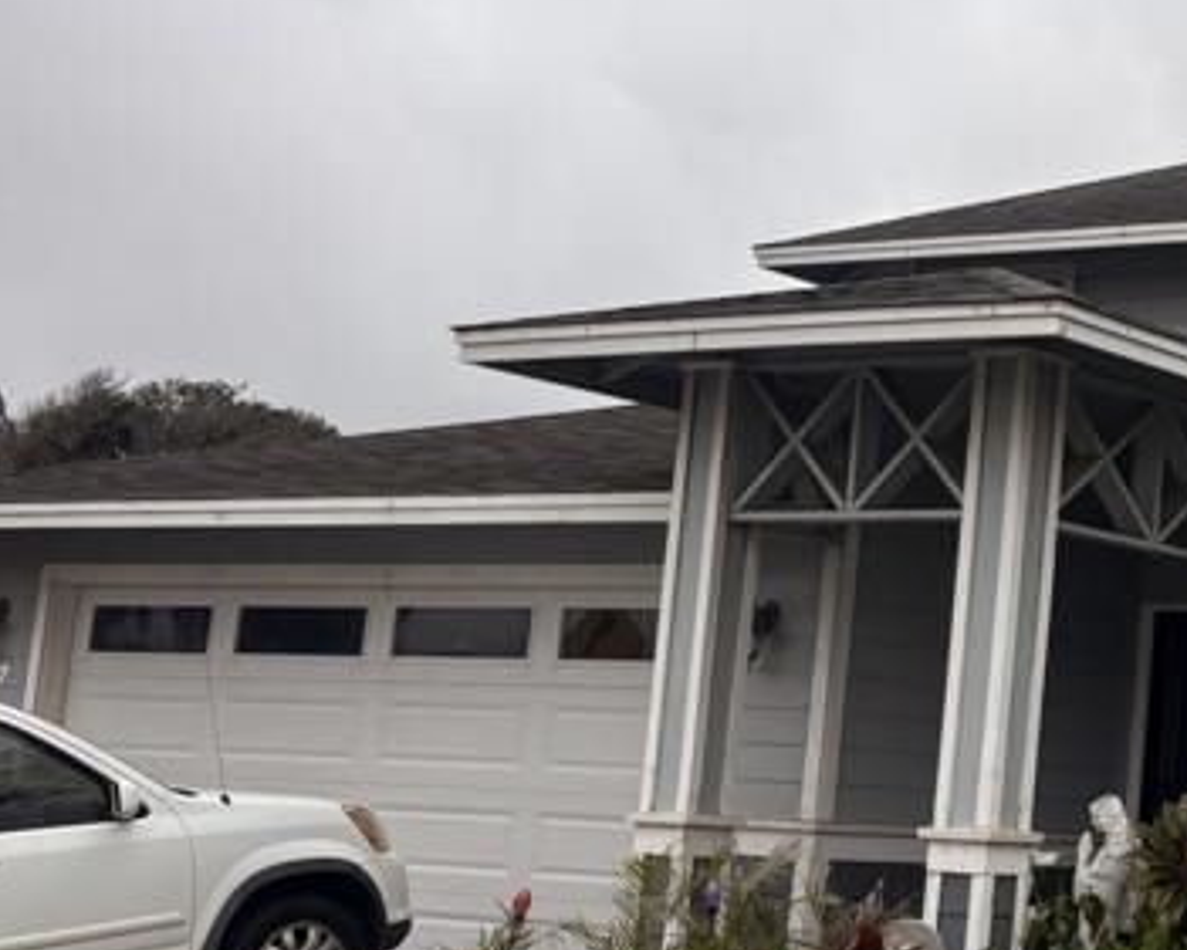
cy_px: 514
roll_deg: -2.6
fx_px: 2600
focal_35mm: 74
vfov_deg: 20.7
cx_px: 1613
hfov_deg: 22.5
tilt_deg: +7.7
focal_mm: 5.96
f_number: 1.6
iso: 50
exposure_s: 1/6329
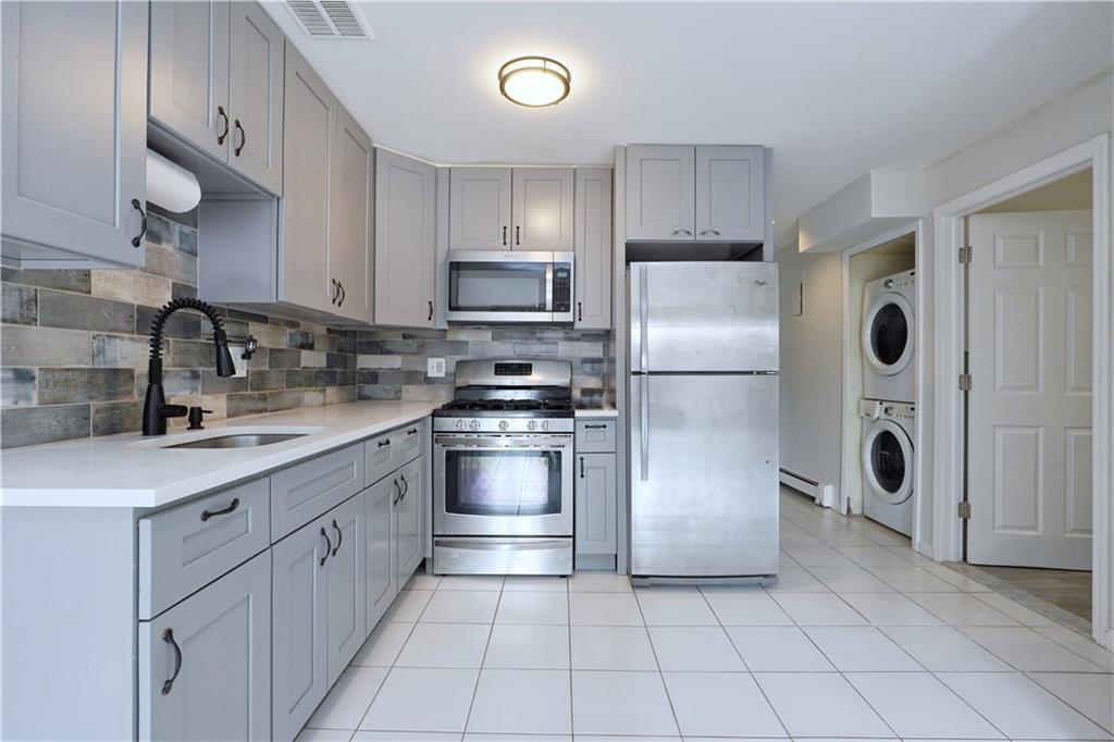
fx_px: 510
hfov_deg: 95.0
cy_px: 371
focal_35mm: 16
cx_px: 557
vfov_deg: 72.0
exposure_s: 1/160
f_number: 4
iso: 640
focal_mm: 11
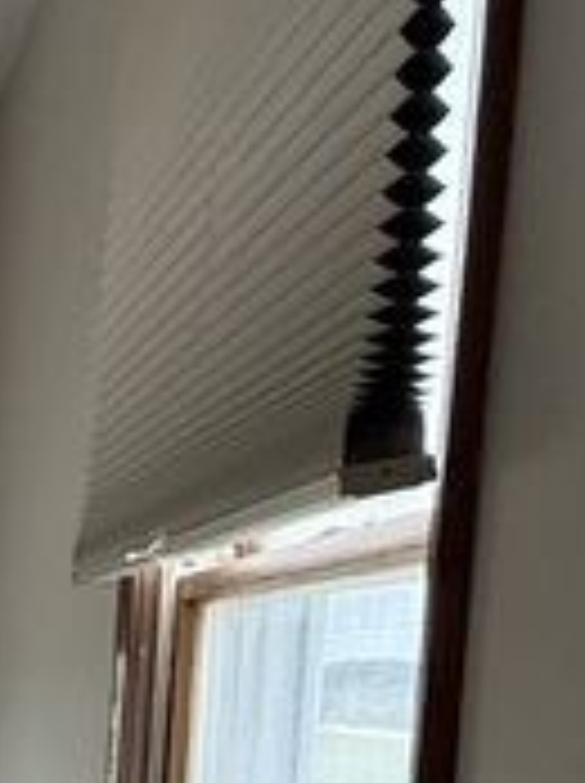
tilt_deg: -6.8
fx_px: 1965
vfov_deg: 21.2
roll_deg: -0.3
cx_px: -1094
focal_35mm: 87
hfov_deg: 11.4
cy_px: 900
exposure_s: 1/99
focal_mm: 2.22
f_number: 2.2
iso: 125
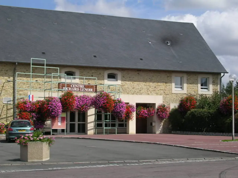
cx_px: 119
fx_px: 557
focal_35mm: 81
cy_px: 89
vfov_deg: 18.2
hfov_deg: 24.1
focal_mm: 12.3
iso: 100
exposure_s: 1/705
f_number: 4
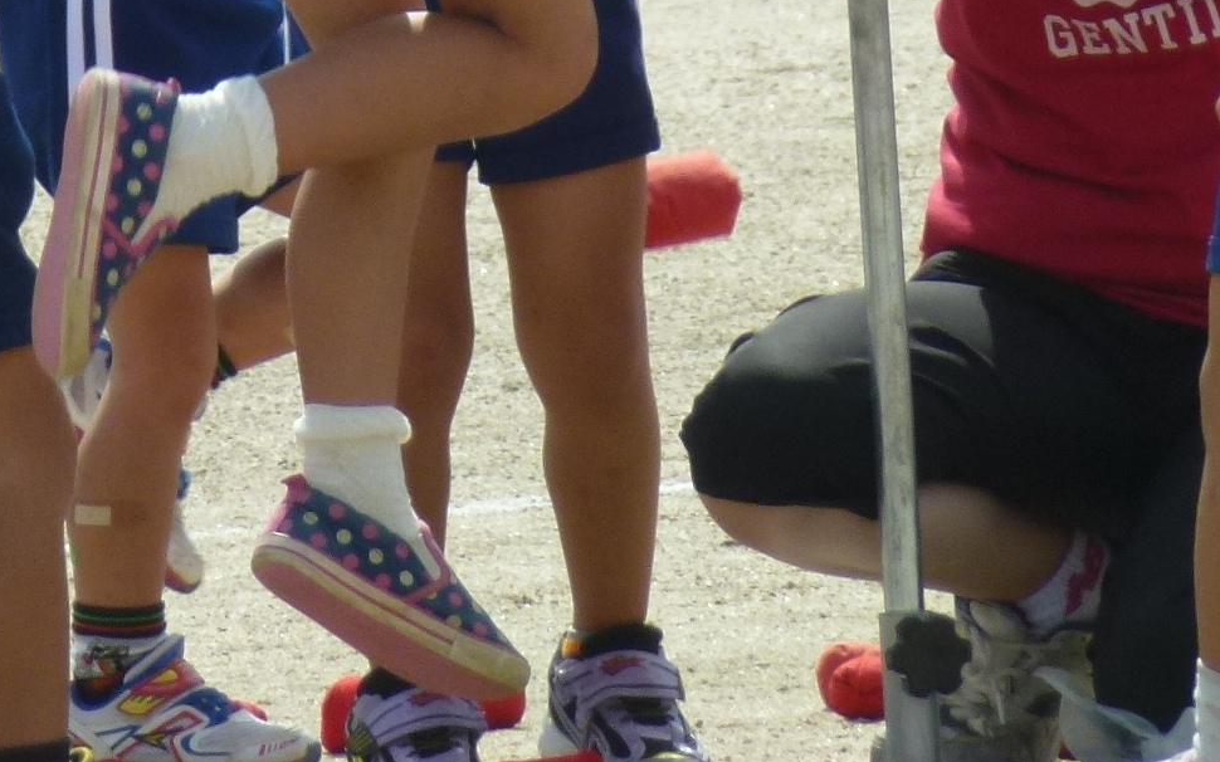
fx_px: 35705
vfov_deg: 1.2
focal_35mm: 1074
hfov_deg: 2.0
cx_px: 316
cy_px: -419
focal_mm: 68.8
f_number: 5.9
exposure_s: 1/500
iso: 125
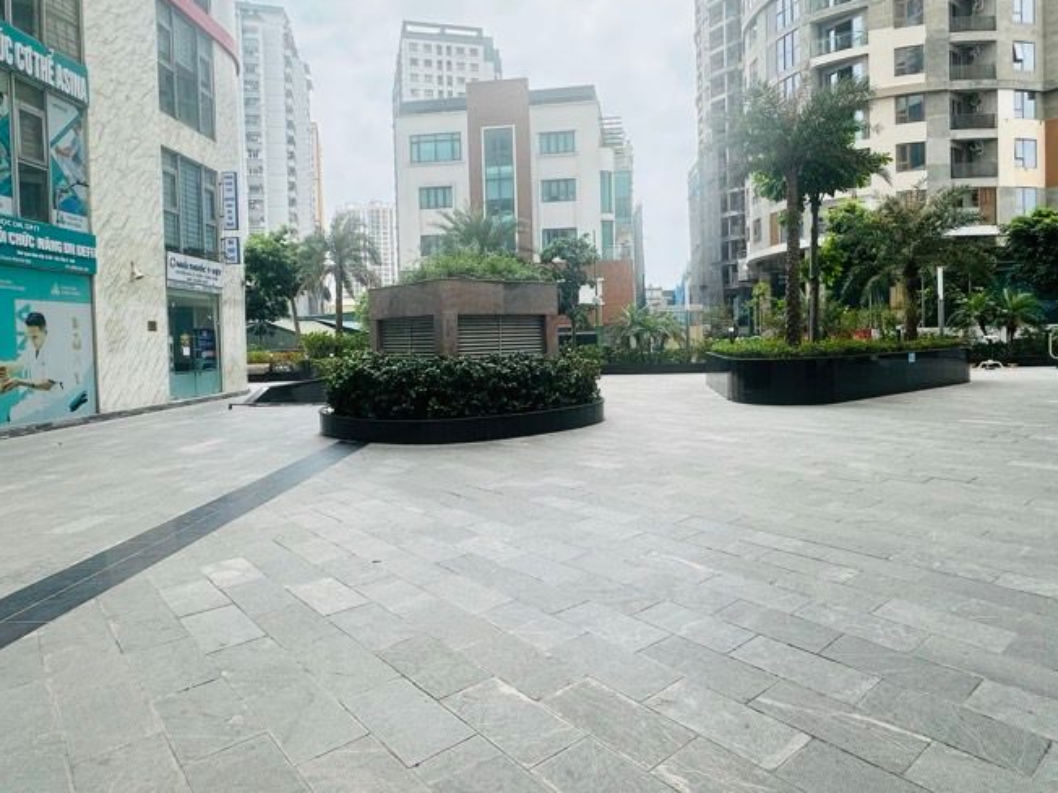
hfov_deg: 76.4
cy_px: 352
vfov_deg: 60.9
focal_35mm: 22
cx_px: 544
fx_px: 672
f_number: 2.2
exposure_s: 1/764
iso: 40
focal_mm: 2.22
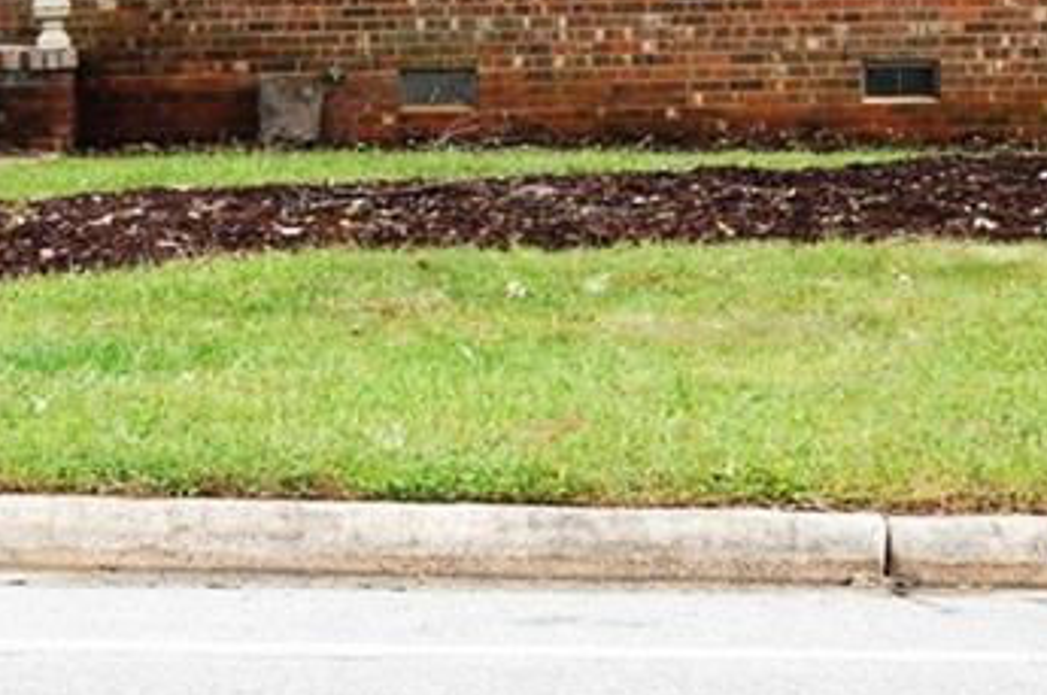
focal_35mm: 169
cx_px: 261
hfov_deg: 12.1
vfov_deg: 8.0
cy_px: -129
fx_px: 4908
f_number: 5.6
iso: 400
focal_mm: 38
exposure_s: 1/125
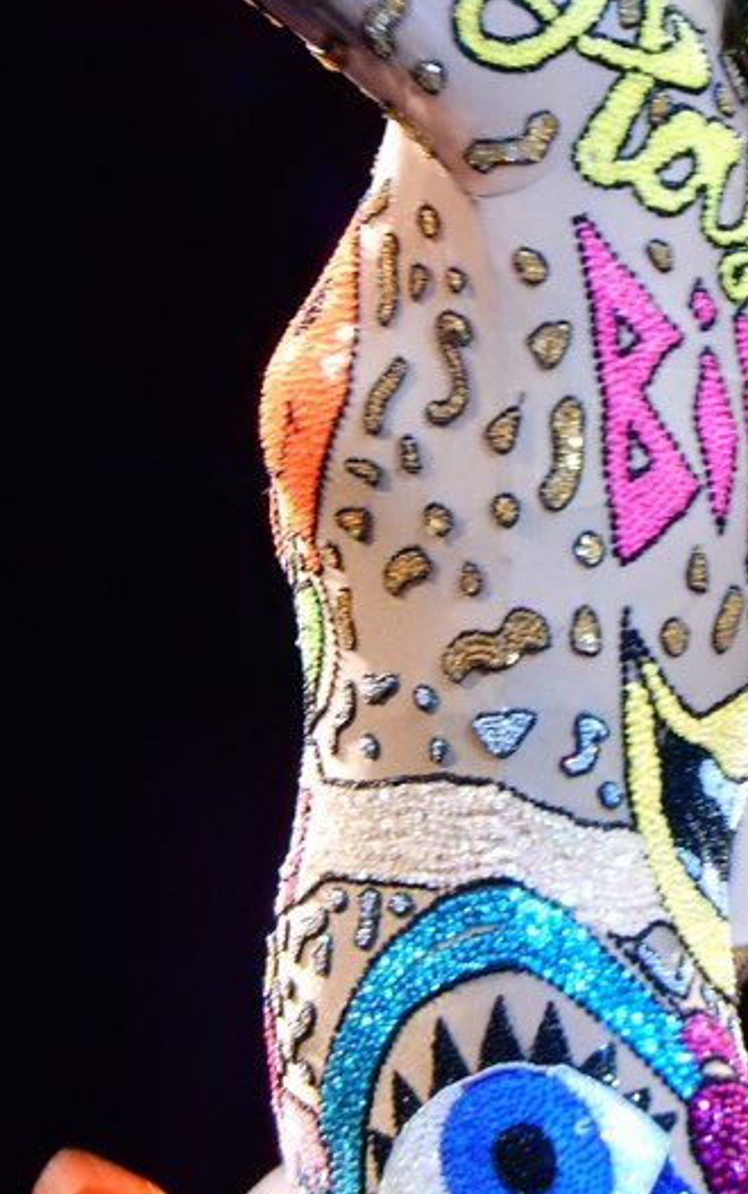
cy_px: 326
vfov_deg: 3.4
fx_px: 20065
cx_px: 589
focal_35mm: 616
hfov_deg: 2.1
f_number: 6.2
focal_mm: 68.7
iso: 1600
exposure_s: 1/60
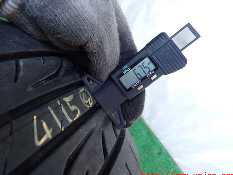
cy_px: 85
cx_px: 109
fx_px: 222
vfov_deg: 43.0
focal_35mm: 33
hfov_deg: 55.3
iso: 160
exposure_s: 1/125
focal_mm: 5.4
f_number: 2.3
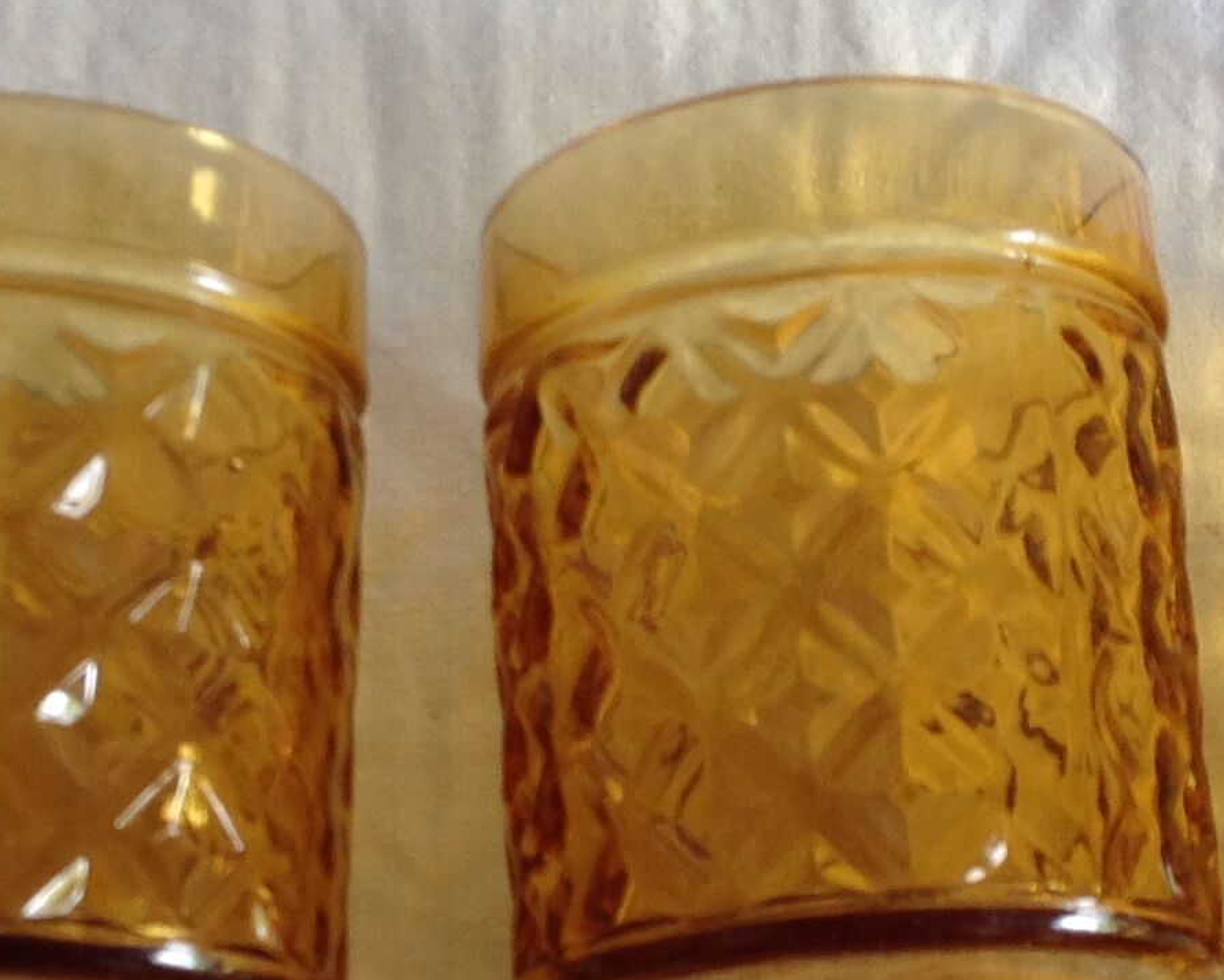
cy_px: 906
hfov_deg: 19.3
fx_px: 3588
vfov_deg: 15.4
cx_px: 514
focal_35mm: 99
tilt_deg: -78.3
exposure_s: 1/24
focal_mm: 4.28
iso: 50
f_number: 2.4
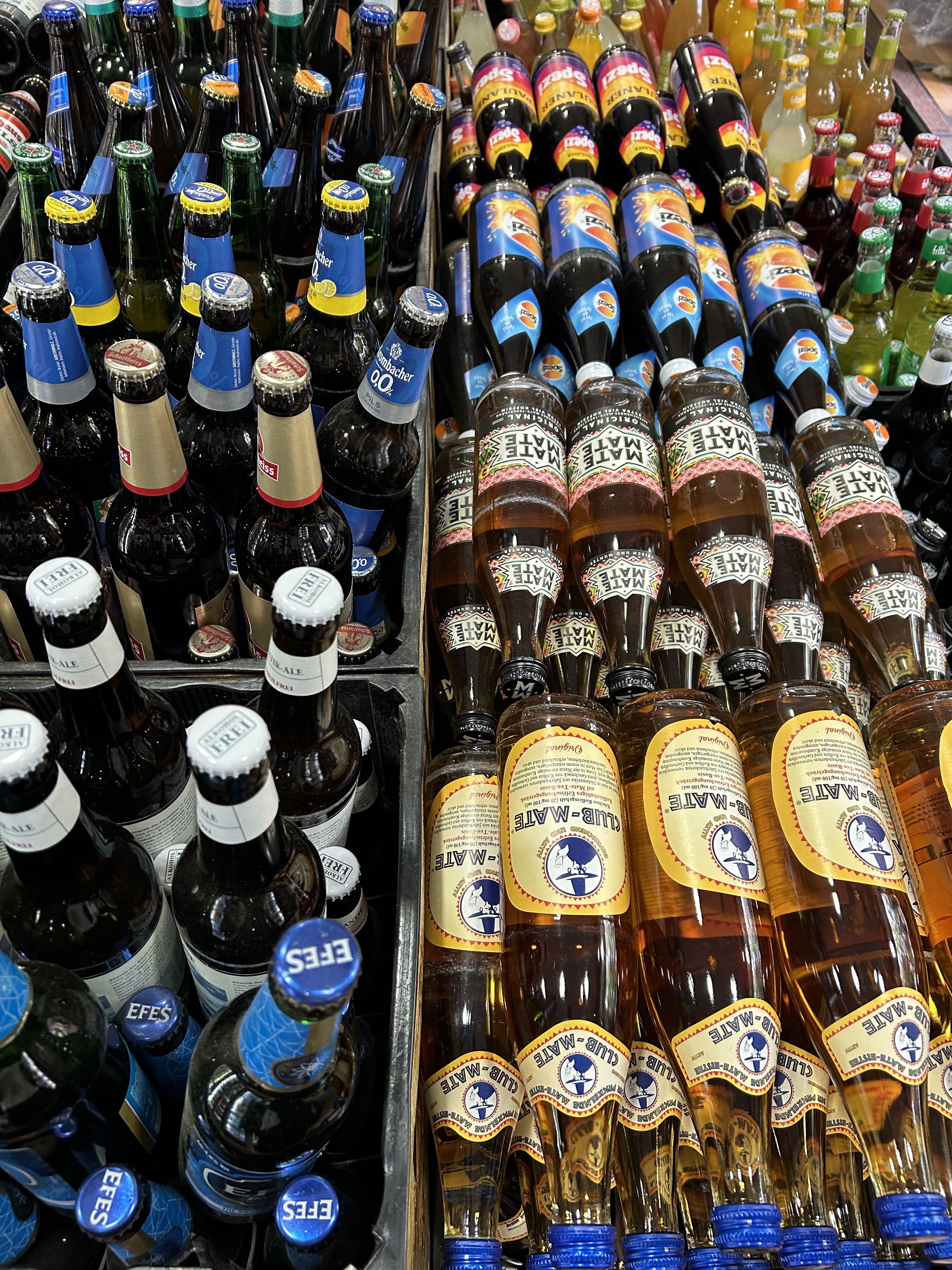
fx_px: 953
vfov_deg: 67.3
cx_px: 476
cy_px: 635
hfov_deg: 53.1
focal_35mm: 26
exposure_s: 1/50
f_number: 1.5
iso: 200
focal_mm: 5.7
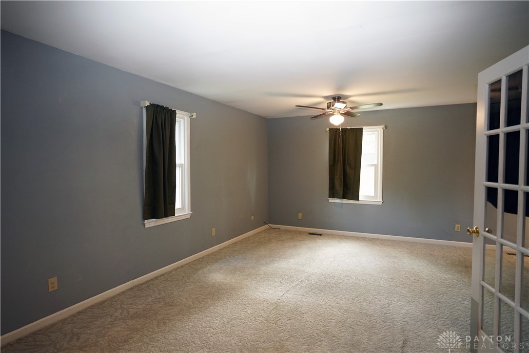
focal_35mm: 20
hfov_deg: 84.0
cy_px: 176
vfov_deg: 61.9
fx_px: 294
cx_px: 264
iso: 2500
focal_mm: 20
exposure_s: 1/160
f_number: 2.8
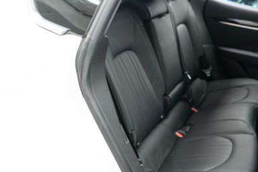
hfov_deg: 41.7
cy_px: 90
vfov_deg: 29.2
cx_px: 187
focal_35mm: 46
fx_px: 330
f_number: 3.2
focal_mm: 28
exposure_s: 1/50
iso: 1600
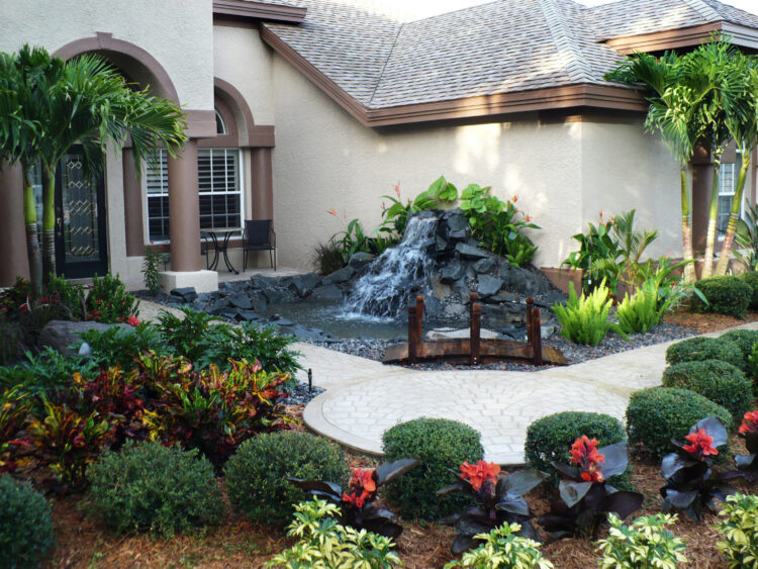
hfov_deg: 50.1
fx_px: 810
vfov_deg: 38.7
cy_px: 284
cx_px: 379
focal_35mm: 37
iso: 100
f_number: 2.8
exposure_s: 1/100
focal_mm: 6.1
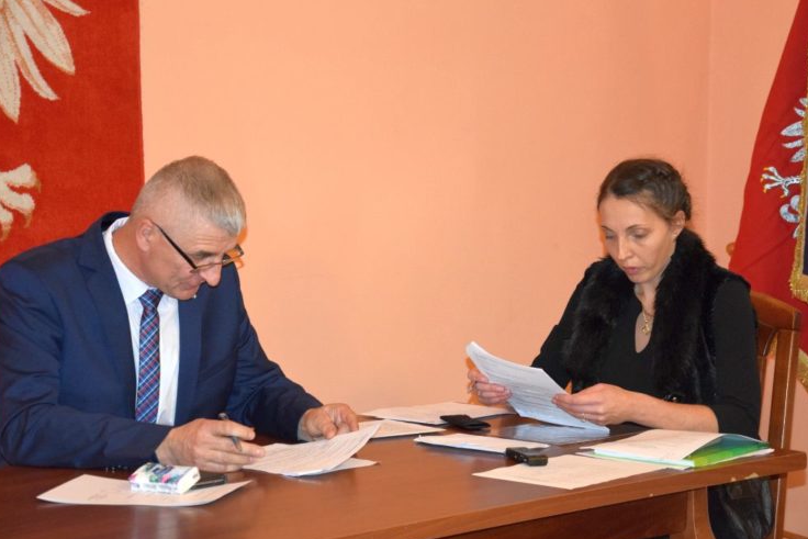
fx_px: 2177
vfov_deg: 14.1
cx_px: 408
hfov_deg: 21.0
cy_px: 263
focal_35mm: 97
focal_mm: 62
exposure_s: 1/60
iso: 3200
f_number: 5.3
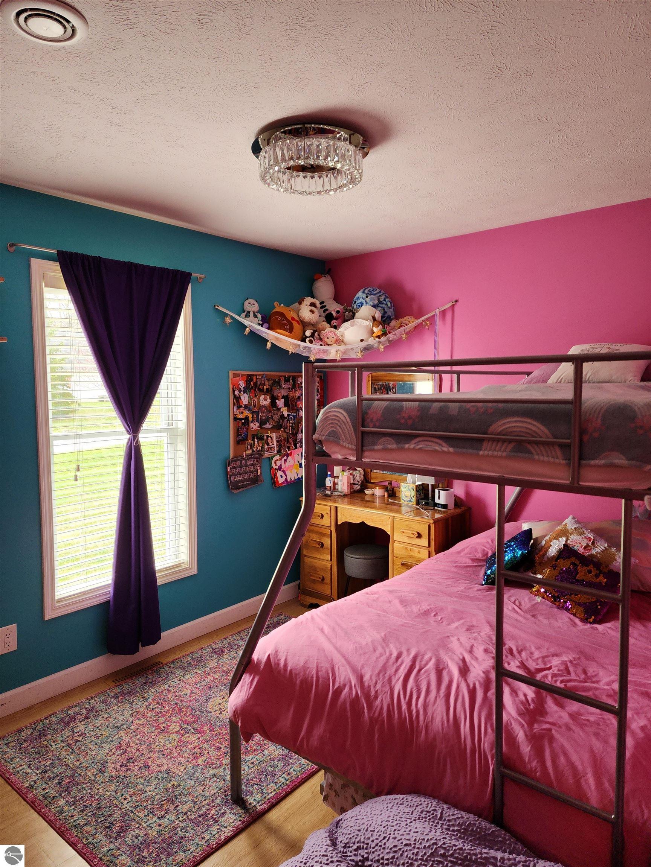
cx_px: 326
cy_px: 434
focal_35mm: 23
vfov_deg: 73.9
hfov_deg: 58.9
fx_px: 577
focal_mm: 6.4
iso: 320
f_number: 1.8
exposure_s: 1/120
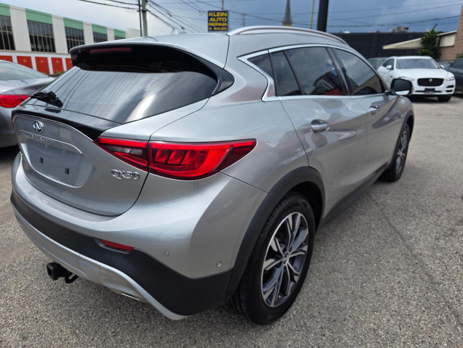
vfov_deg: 58.9
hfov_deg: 73.9
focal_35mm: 23
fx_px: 308
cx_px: 232
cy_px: 174
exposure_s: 1/2614
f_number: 1.7
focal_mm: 6.3
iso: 80
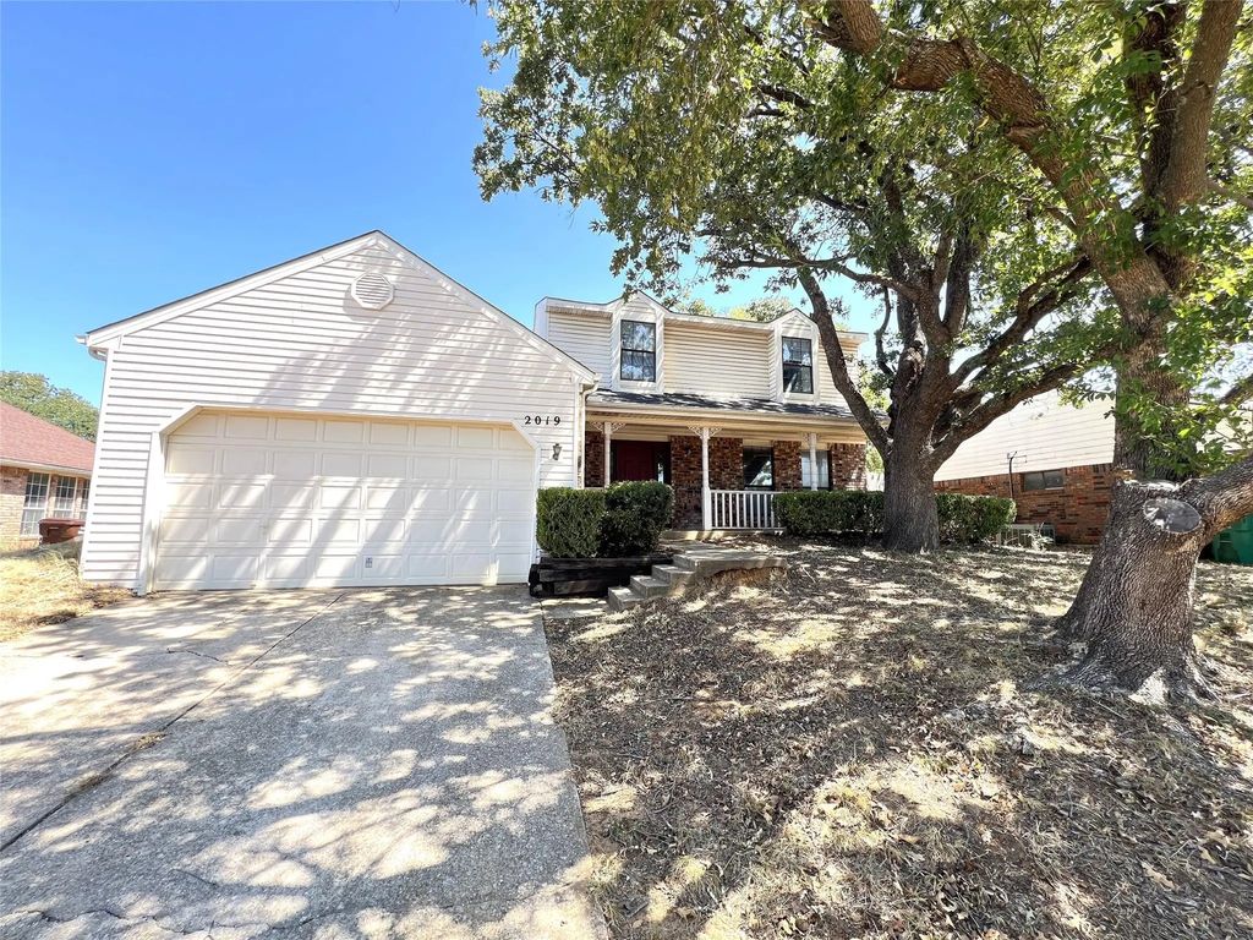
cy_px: 470
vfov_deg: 89.9
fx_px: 471
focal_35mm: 13
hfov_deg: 106.2
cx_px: 626
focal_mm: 1.57
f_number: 1.8
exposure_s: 1/152
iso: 32
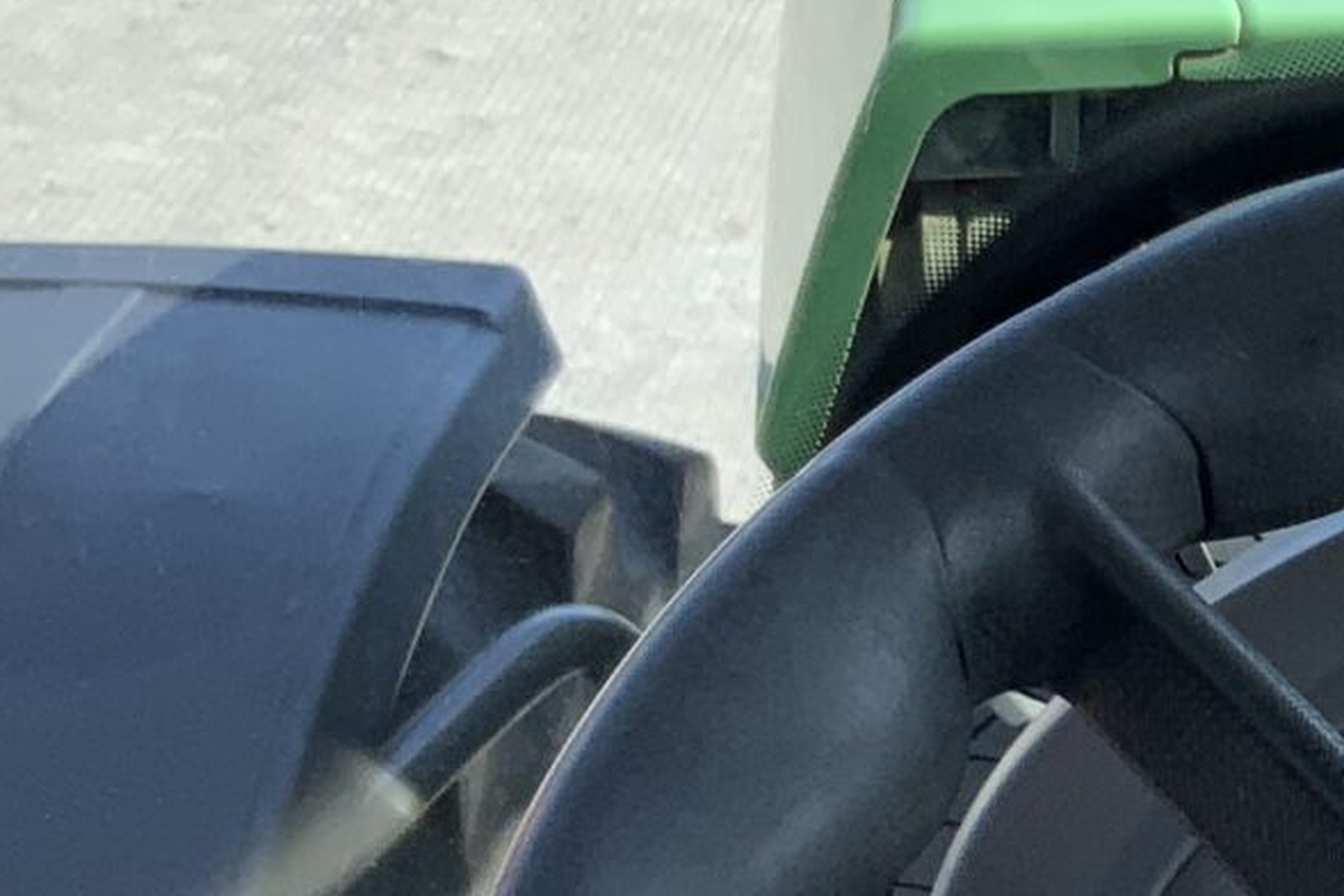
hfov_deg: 14.4
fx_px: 4892
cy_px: 896
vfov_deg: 10.4
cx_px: 2127
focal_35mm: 131
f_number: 1.8
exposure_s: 1/461
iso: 16
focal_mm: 3
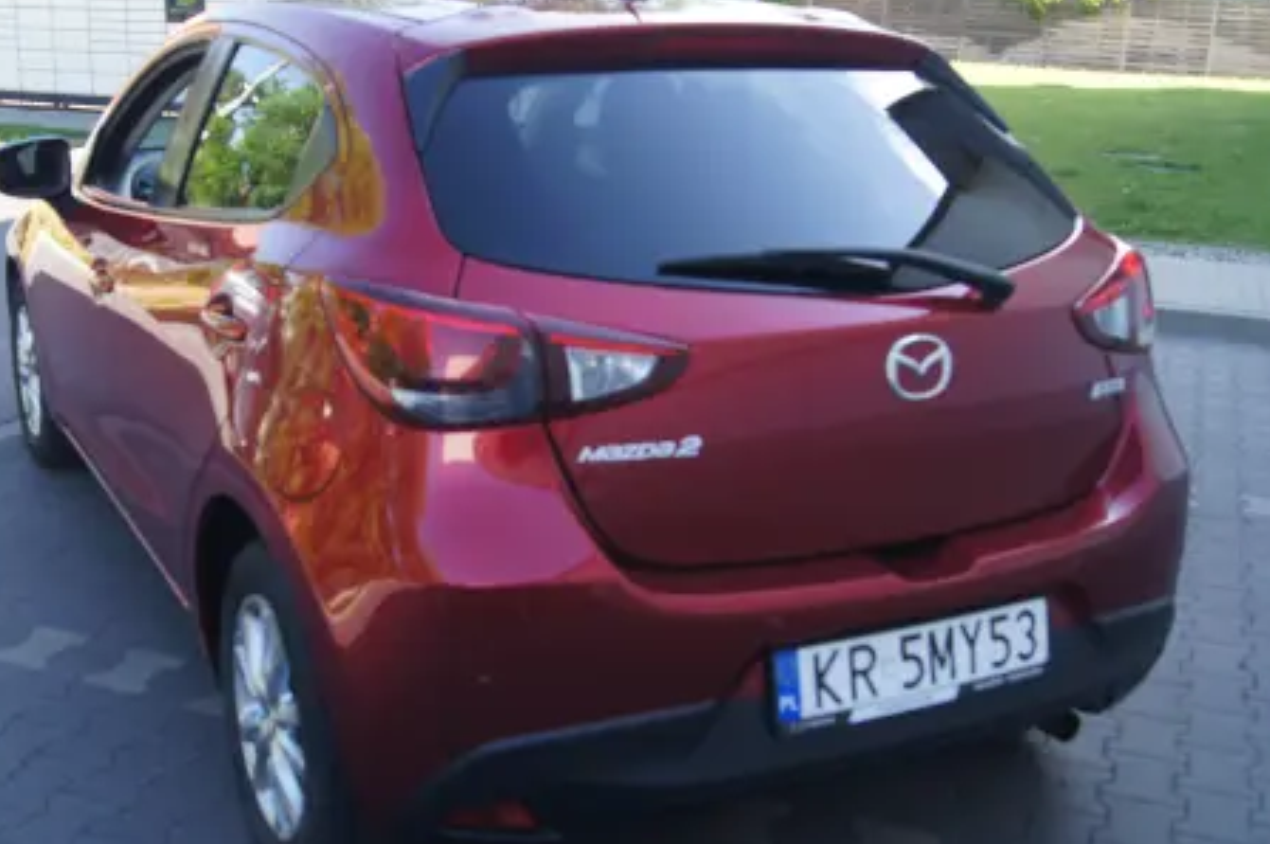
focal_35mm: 43
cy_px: 472
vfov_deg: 31.1
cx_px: 506
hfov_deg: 45.2
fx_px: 1515
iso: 100
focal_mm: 20
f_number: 5
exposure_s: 1/60
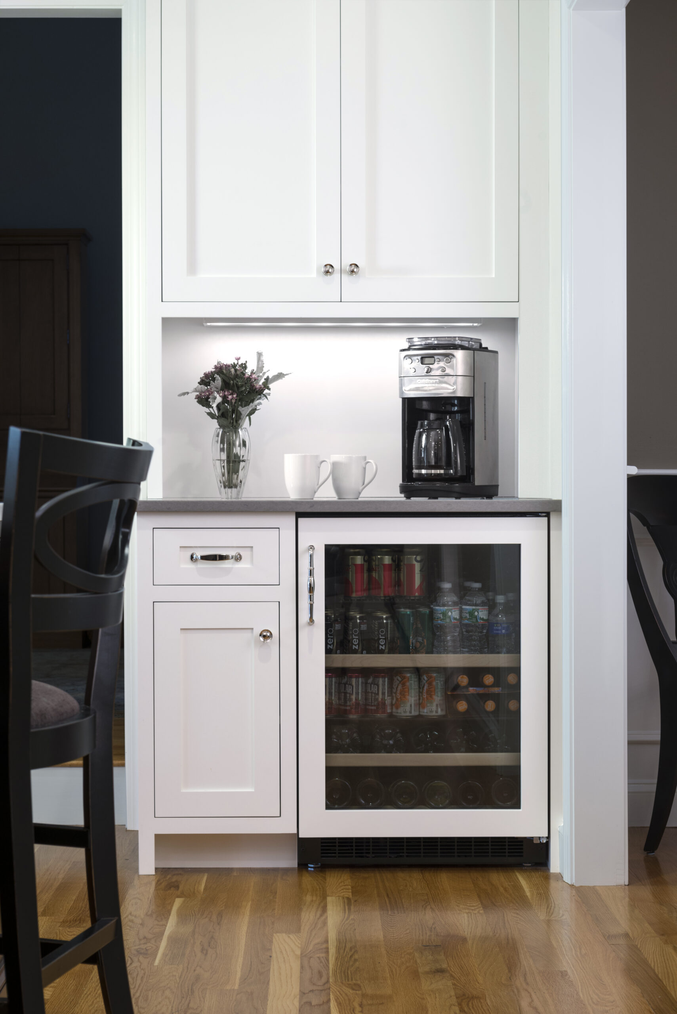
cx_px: 338
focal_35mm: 70
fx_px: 1973
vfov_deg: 28.8
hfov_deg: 19.5
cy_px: 507
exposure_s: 1/6
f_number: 9.5
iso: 280
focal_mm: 70
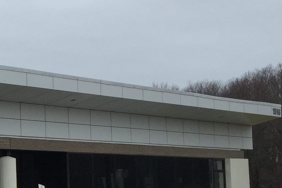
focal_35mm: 104
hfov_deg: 17.2
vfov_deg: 13.1
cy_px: 140
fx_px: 814
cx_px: -171
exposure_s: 1/565
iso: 32
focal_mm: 4.15
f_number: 2.2
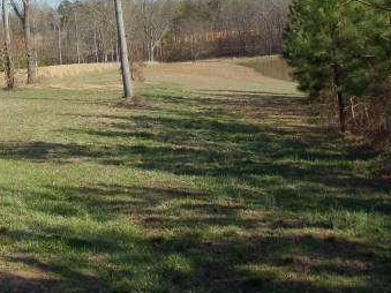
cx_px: 153
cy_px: 22
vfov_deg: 17.5
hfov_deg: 23.5
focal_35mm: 83
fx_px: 937
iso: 80
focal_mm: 6
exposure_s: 1/160
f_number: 7.1
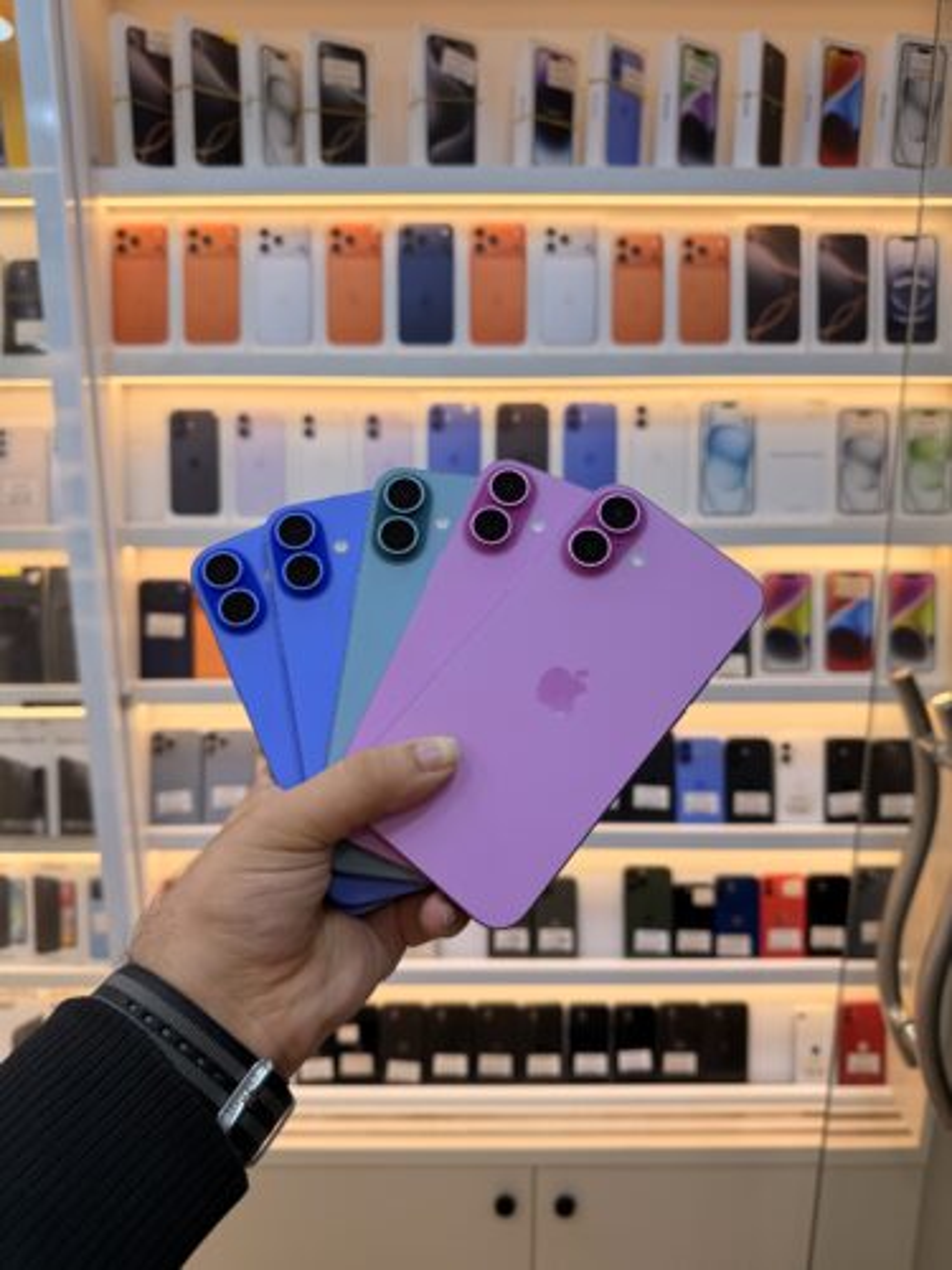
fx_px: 880
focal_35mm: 24
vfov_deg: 71.6
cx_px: 476
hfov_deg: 56.8
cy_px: 635
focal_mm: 6.76
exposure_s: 1/510
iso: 80
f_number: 1.78
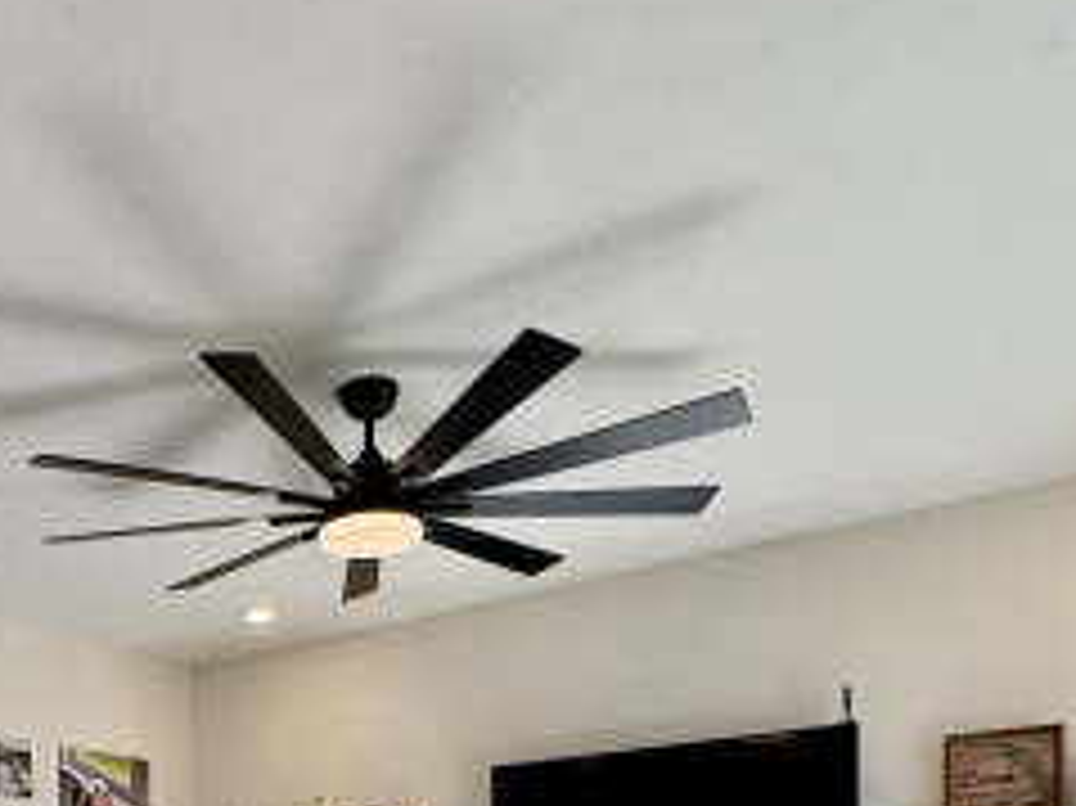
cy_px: 986
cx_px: 173
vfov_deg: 30.7
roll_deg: +1.0
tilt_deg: -1.8
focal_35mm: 39
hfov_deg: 44.8
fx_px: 1212
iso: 50
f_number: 2.2
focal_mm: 2.22
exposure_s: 1/129
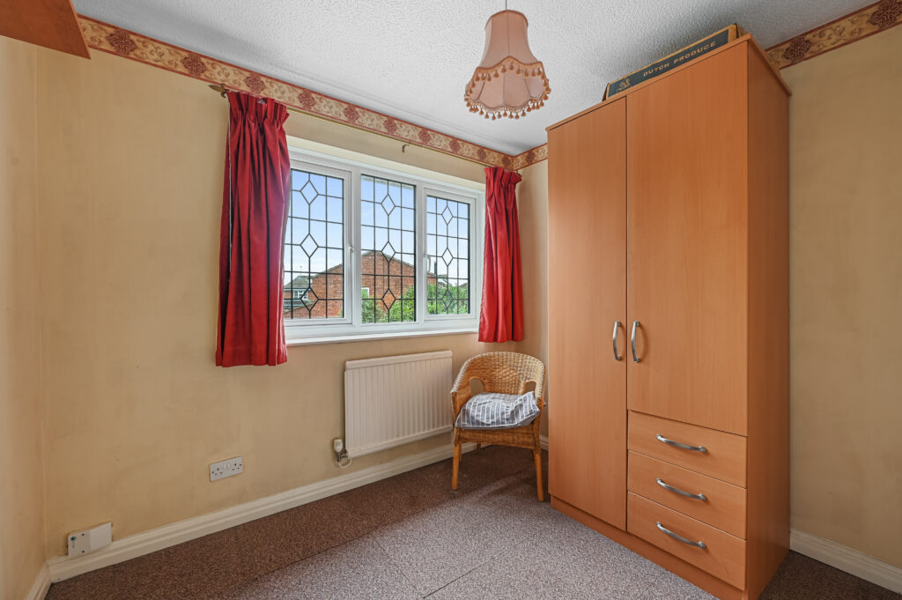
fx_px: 350
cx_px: 451
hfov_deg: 104.3
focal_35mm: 14
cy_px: 300
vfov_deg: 81.1
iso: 400
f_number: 8
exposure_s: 4
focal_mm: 14
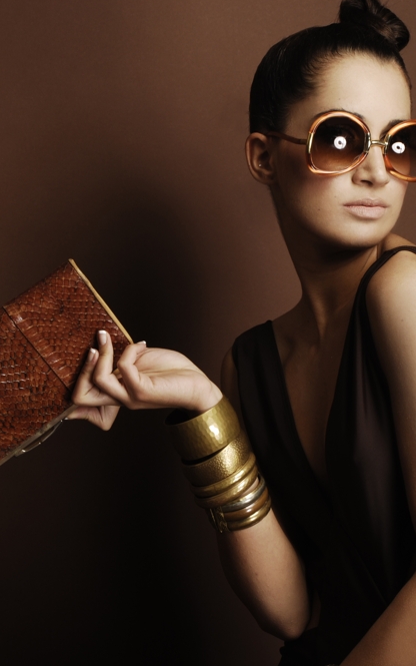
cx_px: 160
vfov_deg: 22.6
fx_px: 1668
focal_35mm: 92
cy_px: 332
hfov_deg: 14.2
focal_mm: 40
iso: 100
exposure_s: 1/160
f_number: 8
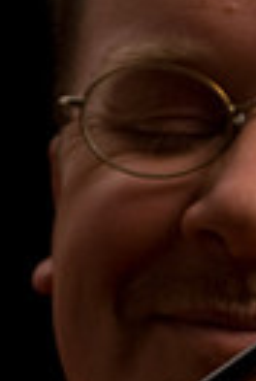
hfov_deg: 4.9
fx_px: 3000
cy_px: 608
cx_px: 159
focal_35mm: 283
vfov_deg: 7.1
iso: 100
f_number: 16
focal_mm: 55
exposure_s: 1/60
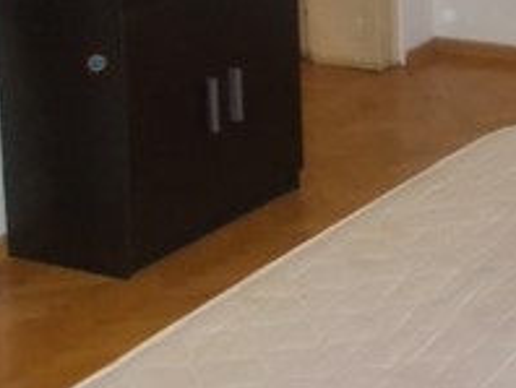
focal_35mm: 105
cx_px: 685
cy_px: -99
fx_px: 1567
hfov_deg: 17.5
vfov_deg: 13.7
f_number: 3.2
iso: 250
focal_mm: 4.6
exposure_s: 1/25
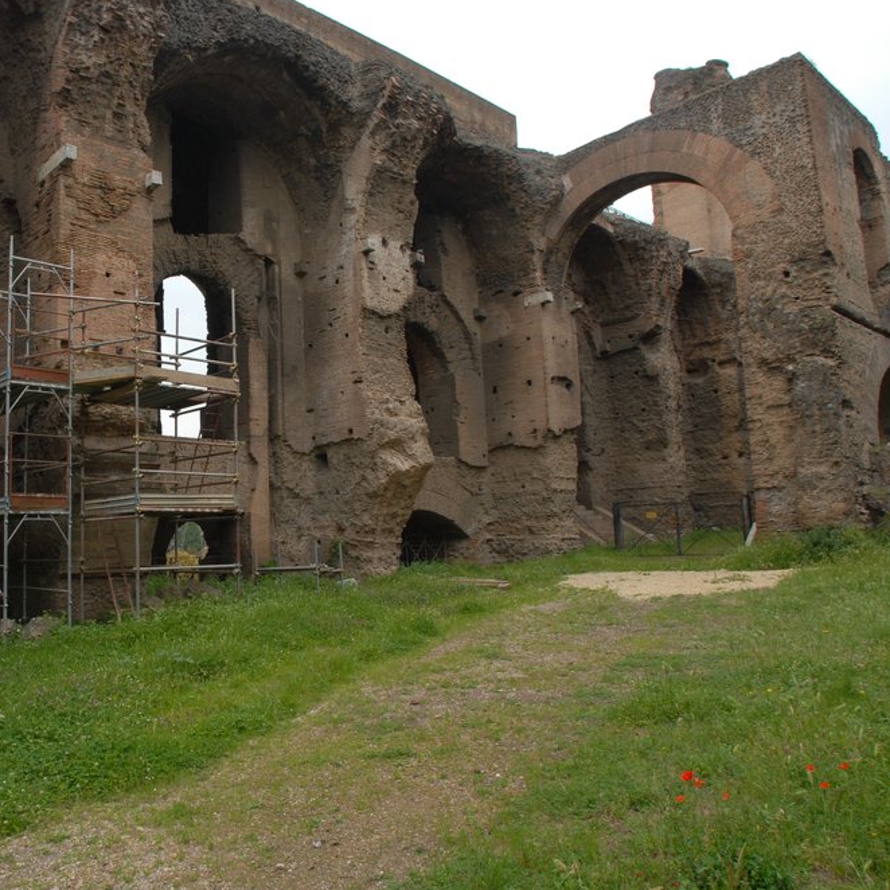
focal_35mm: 27
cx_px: 247
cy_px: 444
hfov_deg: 56.8
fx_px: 785
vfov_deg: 59.1
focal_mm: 14
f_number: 7.1
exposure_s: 1/200
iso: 200
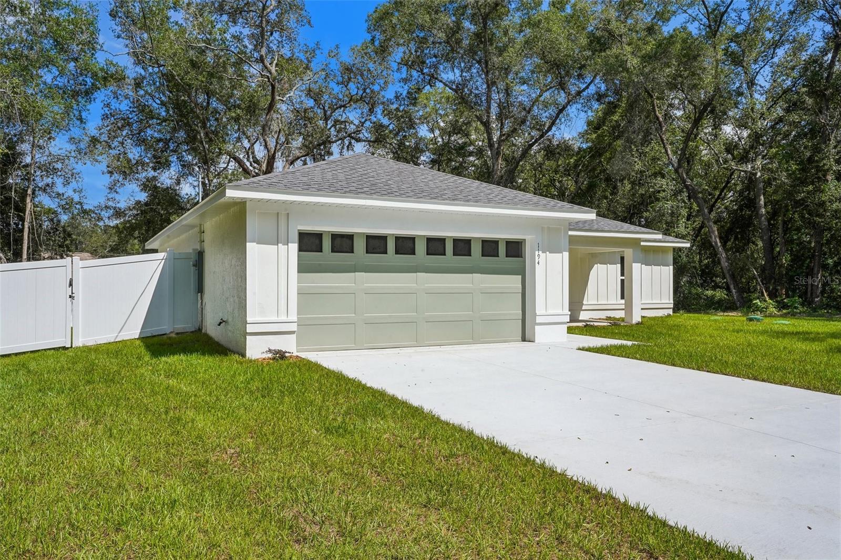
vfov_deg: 46.4
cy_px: 280
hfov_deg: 65.5
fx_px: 654
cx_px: 420
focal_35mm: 28
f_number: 20
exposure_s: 1/50
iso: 100
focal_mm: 28
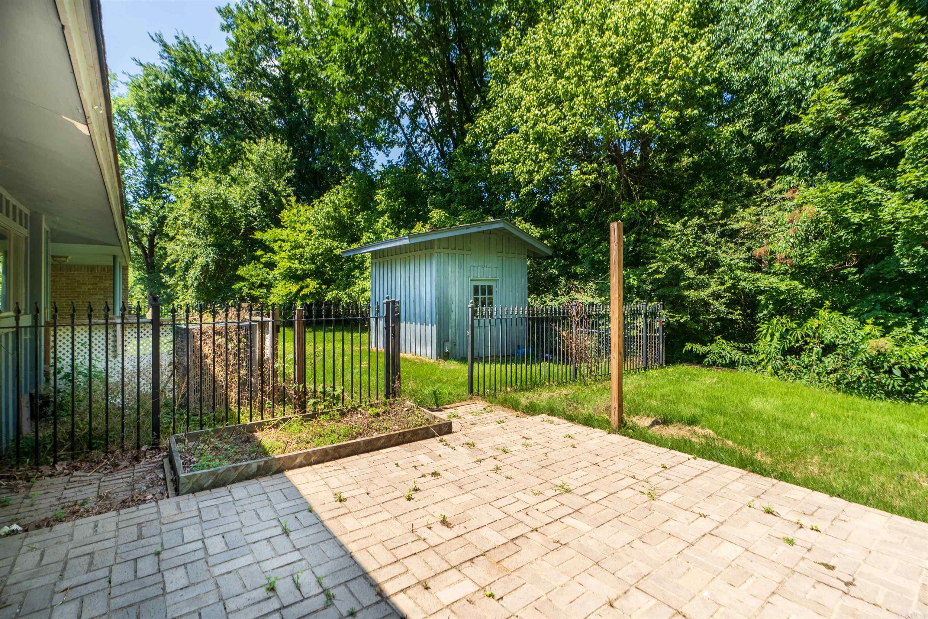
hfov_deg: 96.7
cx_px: 464
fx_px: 412
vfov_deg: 73.7
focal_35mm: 16
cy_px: 310
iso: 100
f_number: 8
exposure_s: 1/1250
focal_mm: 16
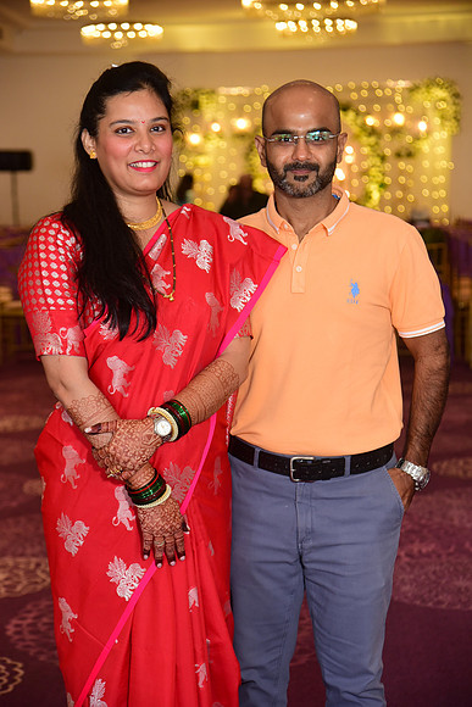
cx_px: 236
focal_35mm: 78
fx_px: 1533
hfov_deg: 17.5
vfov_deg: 26.0
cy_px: 354
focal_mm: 78
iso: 1250
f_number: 4.5
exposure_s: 1/160
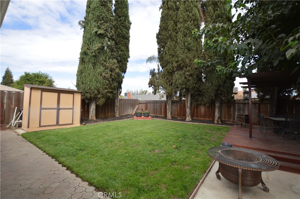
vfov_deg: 77.2
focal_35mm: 15
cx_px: 150
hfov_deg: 100.5
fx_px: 125
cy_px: 100
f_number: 6.3
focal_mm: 10
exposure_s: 1/200
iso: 100
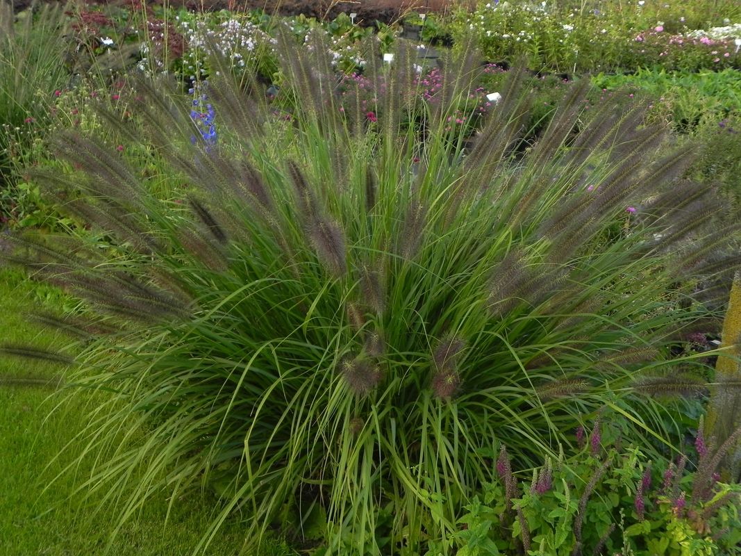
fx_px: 985
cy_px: 278
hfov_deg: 41.2
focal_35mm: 46
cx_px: 370
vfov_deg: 31.5
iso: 160
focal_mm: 8.2
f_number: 3.5
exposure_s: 1/30
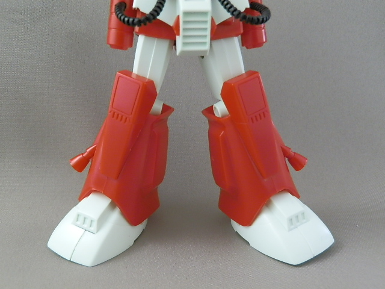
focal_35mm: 34
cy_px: 144
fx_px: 378
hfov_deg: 54.0
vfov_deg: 41.8
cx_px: 192
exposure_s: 1/8
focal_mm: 6.17
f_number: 3.5
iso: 200
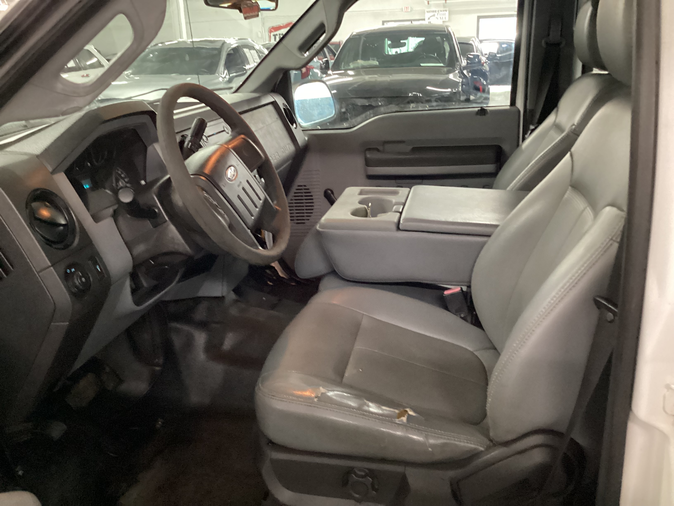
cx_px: 337
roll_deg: +1.2
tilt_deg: -20.5
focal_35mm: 31
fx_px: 604
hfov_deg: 58.4
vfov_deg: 45.4
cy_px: 253
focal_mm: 3.3
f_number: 2.4
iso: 640
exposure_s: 1/24
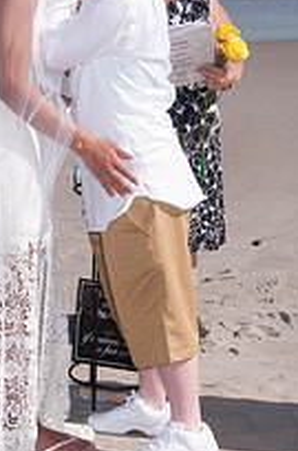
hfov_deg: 12.8
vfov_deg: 19.3
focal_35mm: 106
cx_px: 76
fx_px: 1323
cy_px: 186
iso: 100
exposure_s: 1/250
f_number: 13
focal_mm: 32
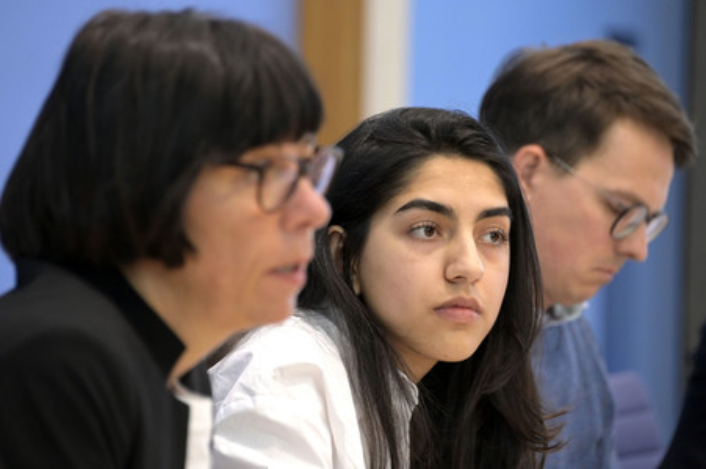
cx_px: 353
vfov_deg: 4.6
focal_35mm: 300
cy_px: 234
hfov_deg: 6.9
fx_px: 5879
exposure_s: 1/400
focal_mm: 300
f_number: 5.6
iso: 4000
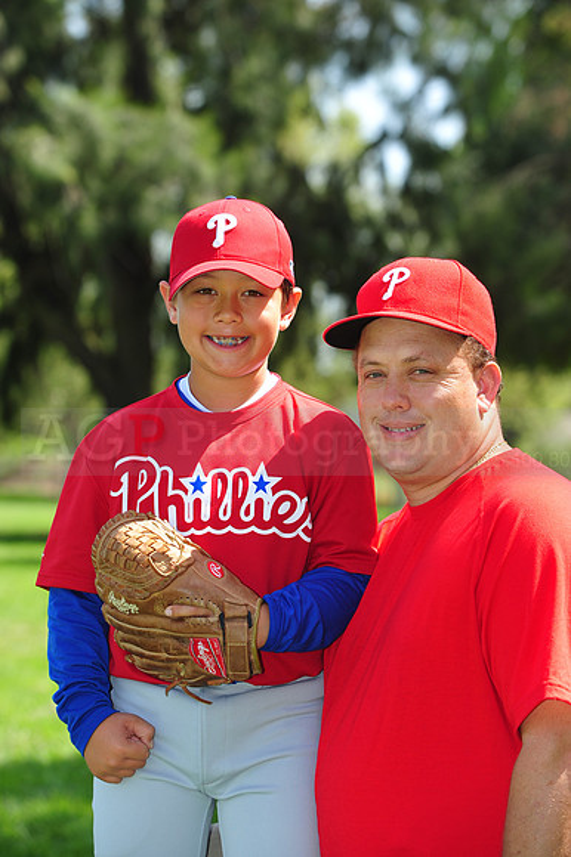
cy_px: 428
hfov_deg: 9.5
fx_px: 3454
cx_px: 286
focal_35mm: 145
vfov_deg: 14.2
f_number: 7.1
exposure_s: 1/250
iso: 200
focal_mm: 145
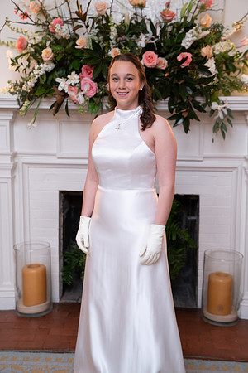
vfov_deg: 38.9
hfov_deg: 26.5
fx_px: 527
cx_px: 124
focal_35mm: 51
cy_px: 186
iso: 800
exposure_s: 1/80
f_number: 4.5
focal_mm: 51
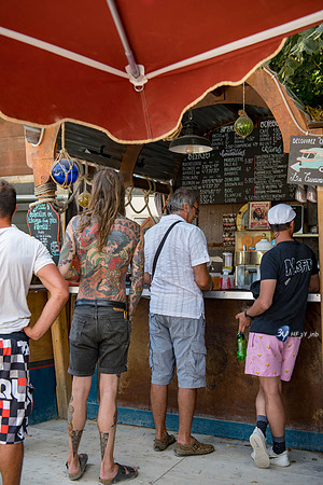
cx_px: 162
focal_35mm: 44
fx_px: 592
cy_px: 242
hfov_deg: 30.5
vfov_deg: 44.5
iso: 64
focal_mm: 44
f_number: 4.5
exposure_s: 1/80
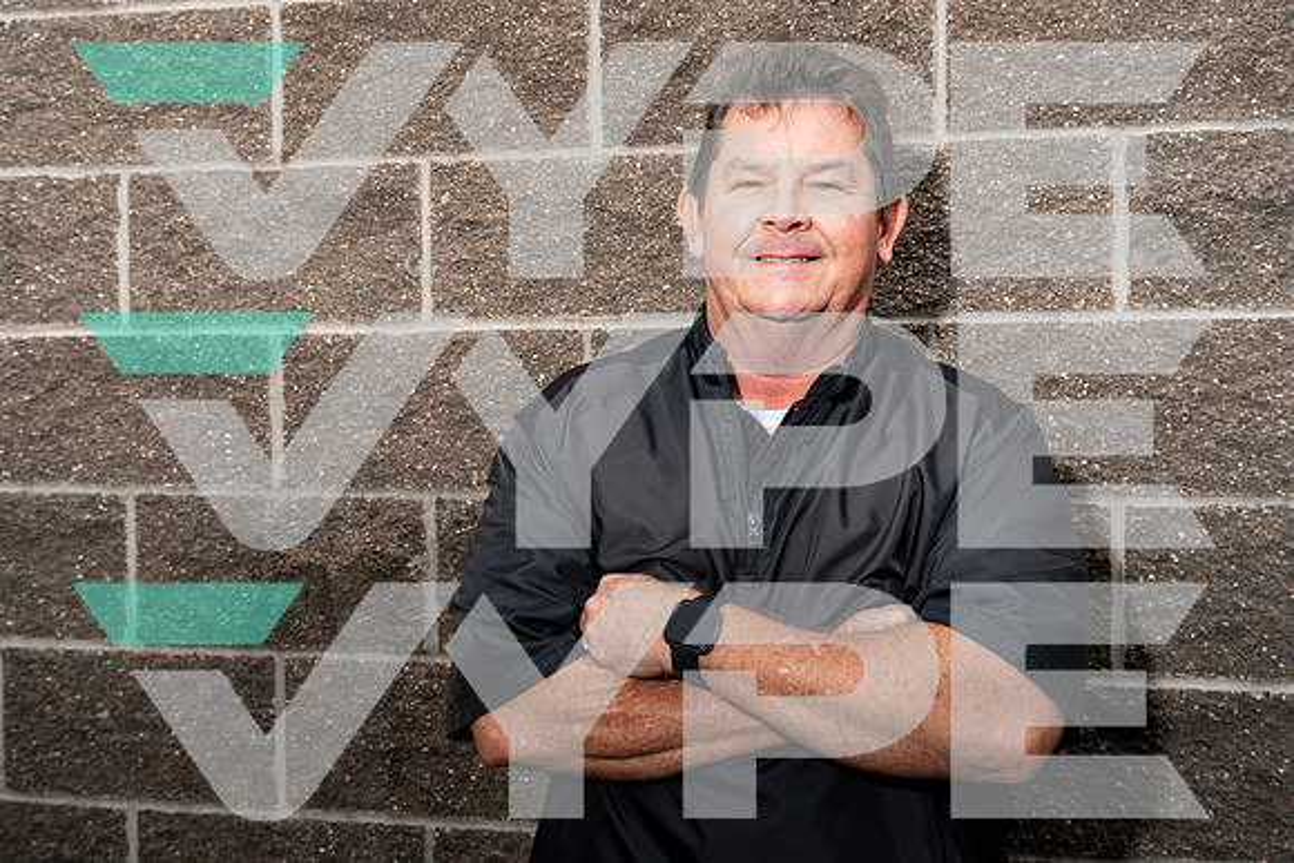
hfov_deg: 50.7
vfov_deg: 35.1
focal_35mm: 38
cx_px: 647
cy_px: 432
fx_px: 1366
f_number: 8
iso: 100
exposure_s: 1/125
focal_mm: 38
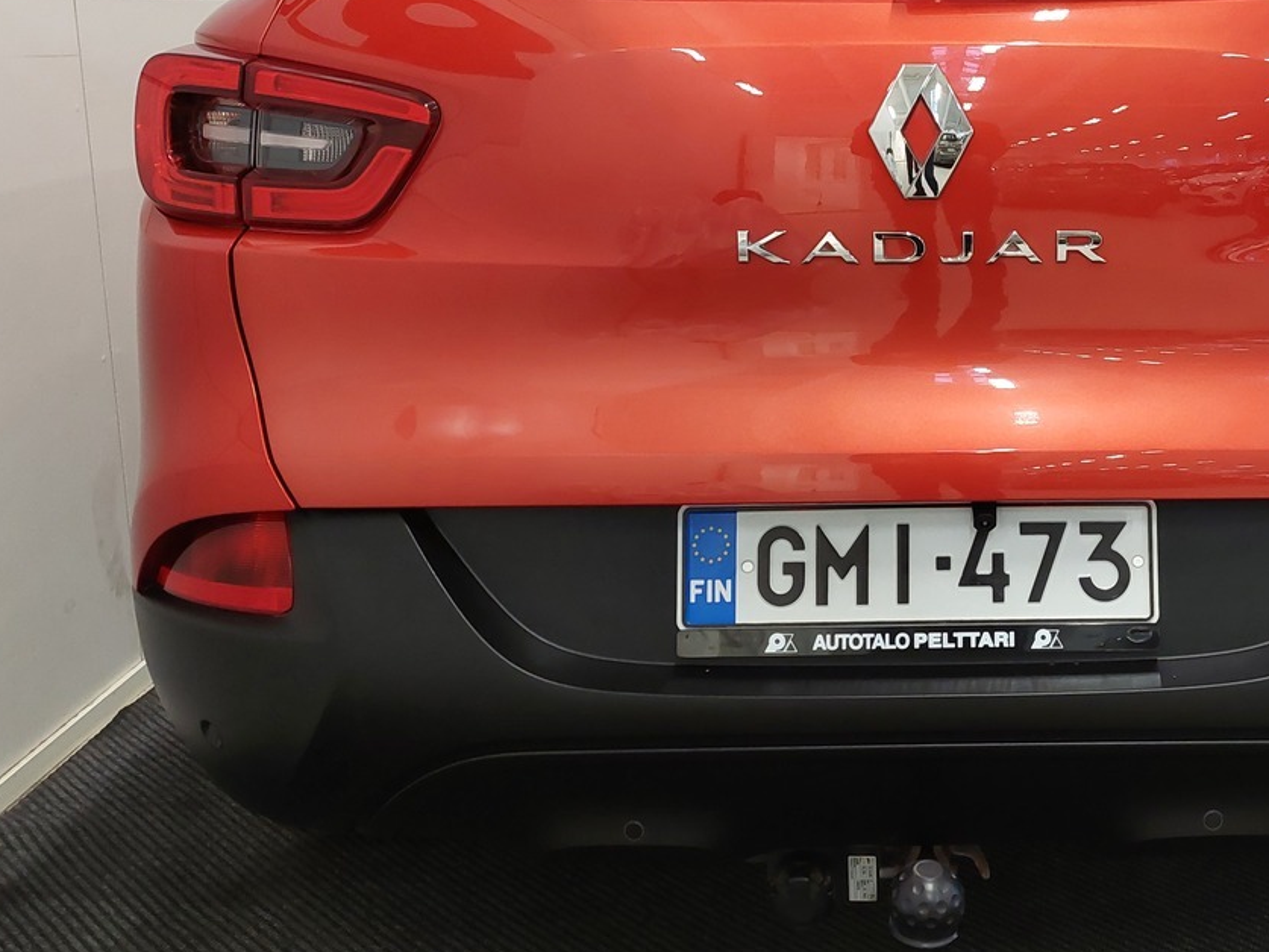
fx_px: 1577
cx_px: 949
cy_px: 288
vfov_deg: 33.2
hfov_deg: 42.5
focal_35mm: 43
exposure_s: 1/50
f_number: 1.8
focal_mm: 5.23
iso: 320
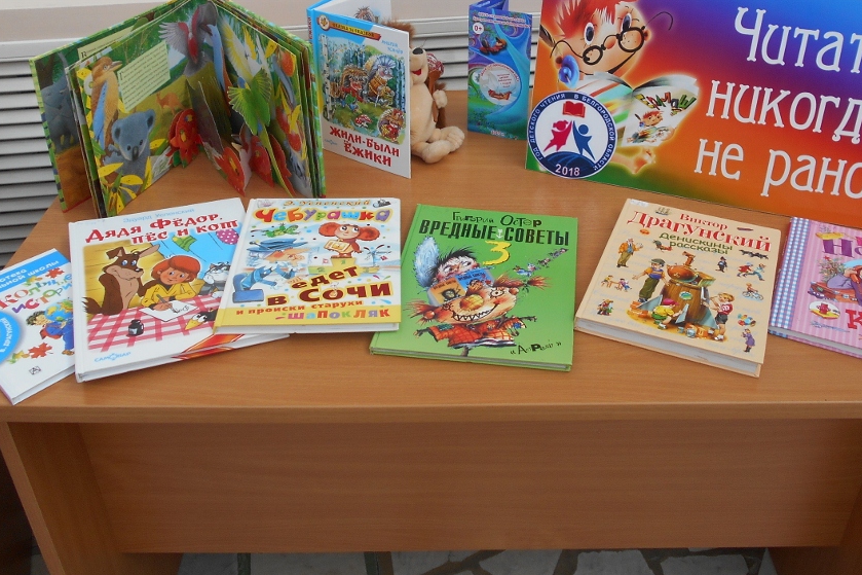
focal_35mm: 33
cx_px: 478
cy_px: 181
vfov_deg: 39.4
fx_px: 790
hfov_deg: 57.1
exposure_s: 1/80
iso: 80
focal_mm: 4.6
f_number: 3.2
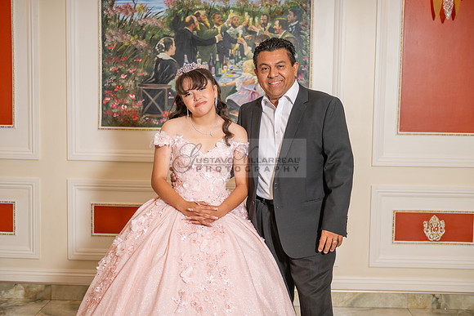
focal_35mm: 52
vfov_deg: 26.0
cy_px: 158
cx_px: 237
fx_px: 685
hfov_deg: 38.2
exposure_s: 1/200
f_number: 2.8
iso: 320
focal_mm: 52
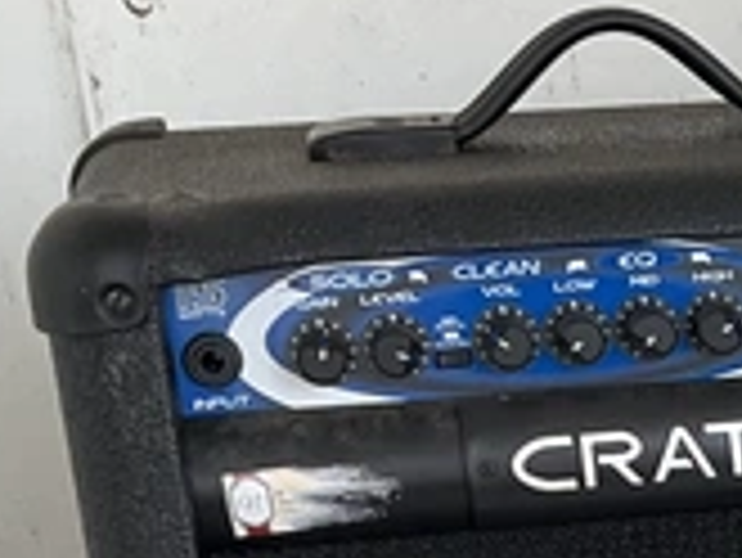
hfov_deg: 13.4
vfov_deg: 10.8
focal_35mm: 132
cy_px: 857
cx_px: 1331
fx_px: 2832
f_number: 1.8
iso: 25
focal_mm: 3
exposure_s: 1/122
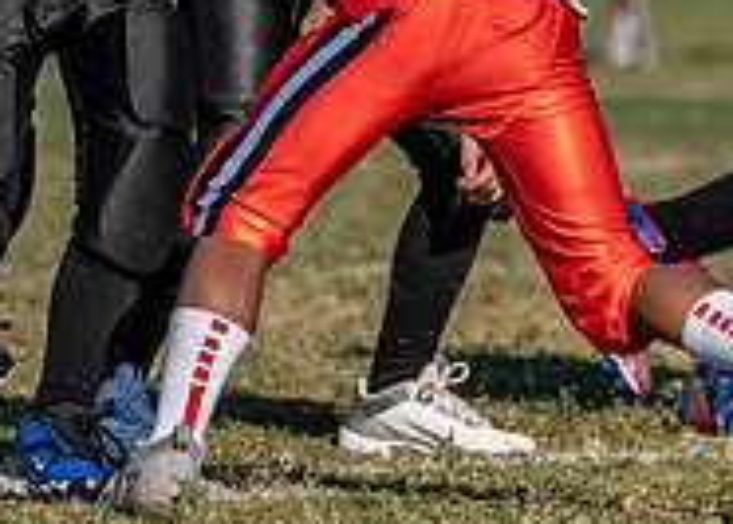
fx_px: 17743
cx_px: 356
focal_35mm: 852
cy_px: -66
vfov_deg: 1.7
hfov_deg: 2.4
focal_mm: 221
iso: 250
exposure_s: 1/2500
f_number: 5.6
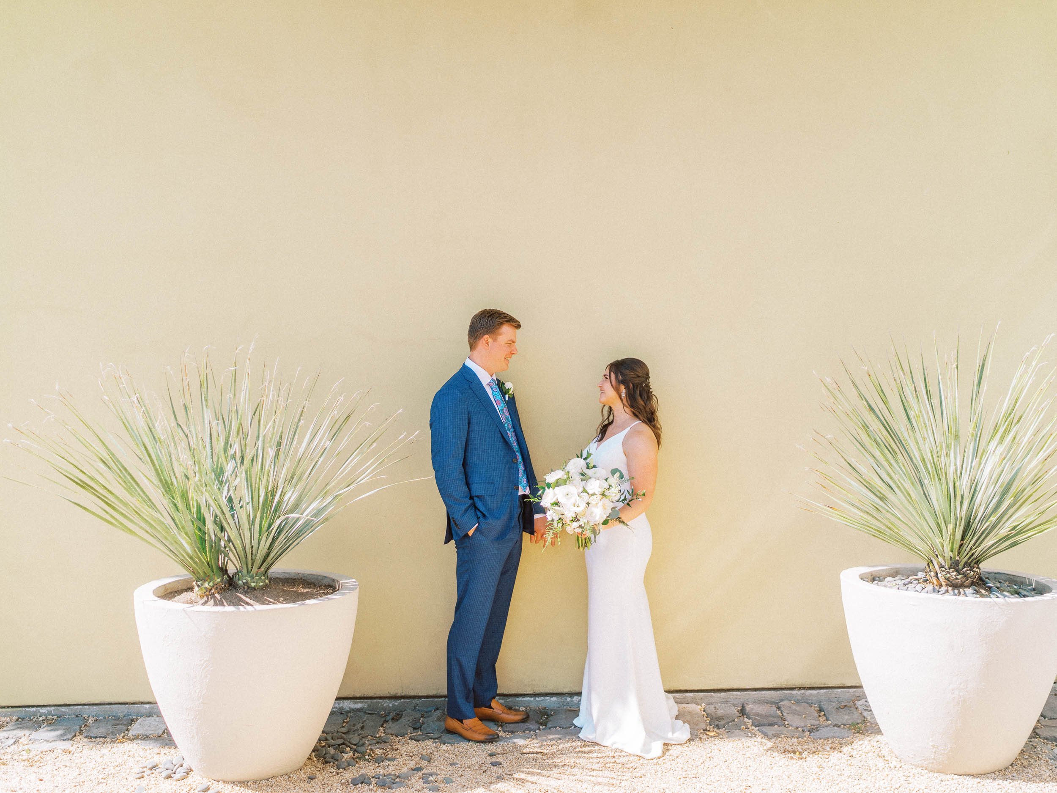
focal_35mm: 38
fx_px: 1156
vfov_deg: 37.9
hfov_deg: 49.1
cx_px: 564
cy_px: 396
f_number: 2
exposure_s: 1/4000
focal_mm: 35
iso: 250
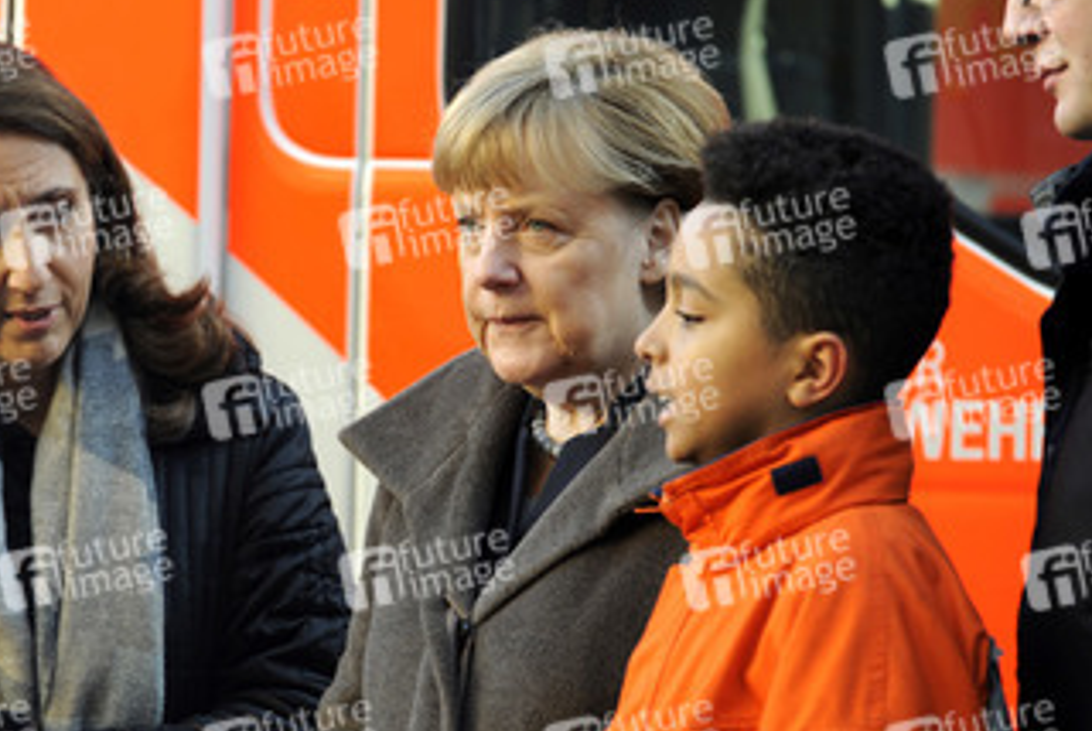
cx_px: 334
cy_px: 485
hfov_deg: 7.3
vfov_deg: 4.9
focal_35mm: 281
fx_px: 8531
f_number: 5
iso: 640
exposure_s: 1/250
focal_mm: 200
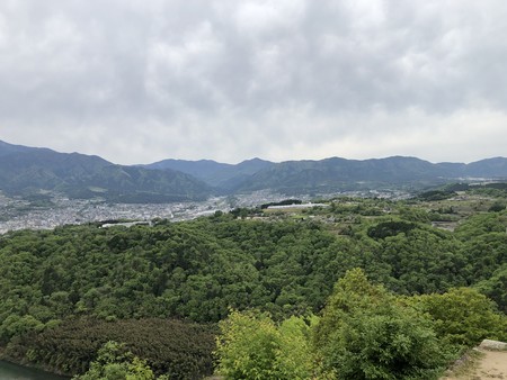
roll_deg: +2.4
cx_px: 254
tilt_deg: -0.1
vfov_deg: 49.8
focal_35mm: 28
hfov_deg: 63.4
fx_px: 410
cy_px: 190
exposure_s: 1/1453
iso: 20
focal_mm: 3.99
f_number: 1.8
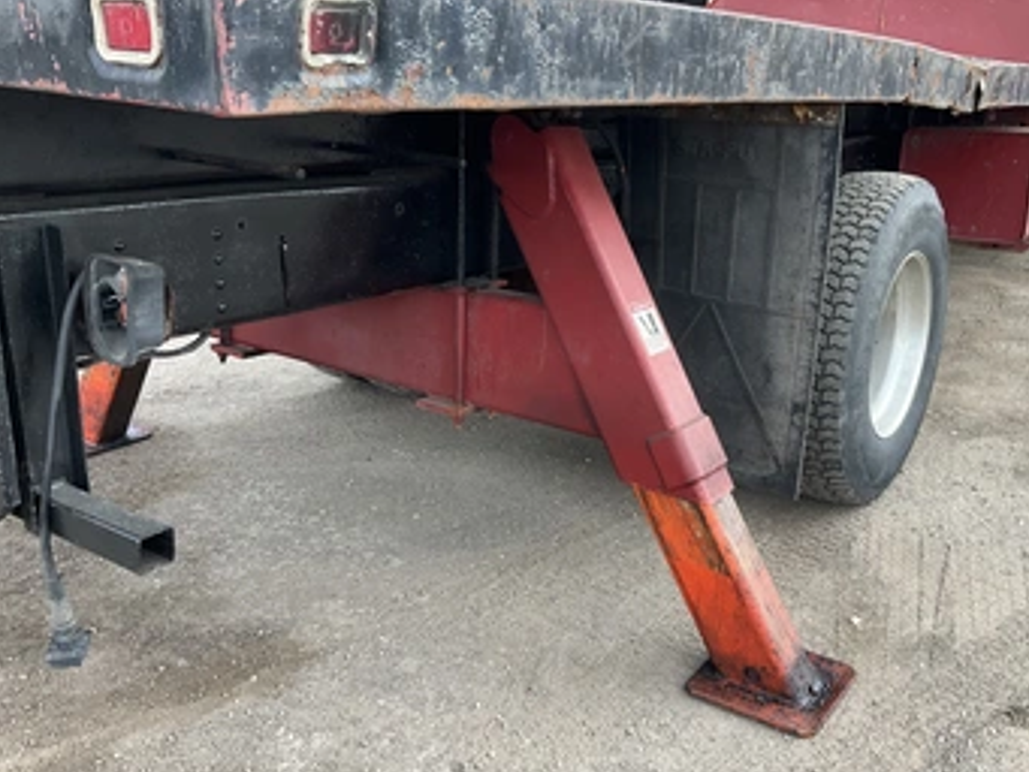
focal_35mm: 34
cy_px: 395
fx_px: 1011
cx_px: 549
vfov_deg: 41.8
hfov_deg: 53.9
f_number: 1.8
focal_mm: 3
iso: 20
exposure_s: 1/122
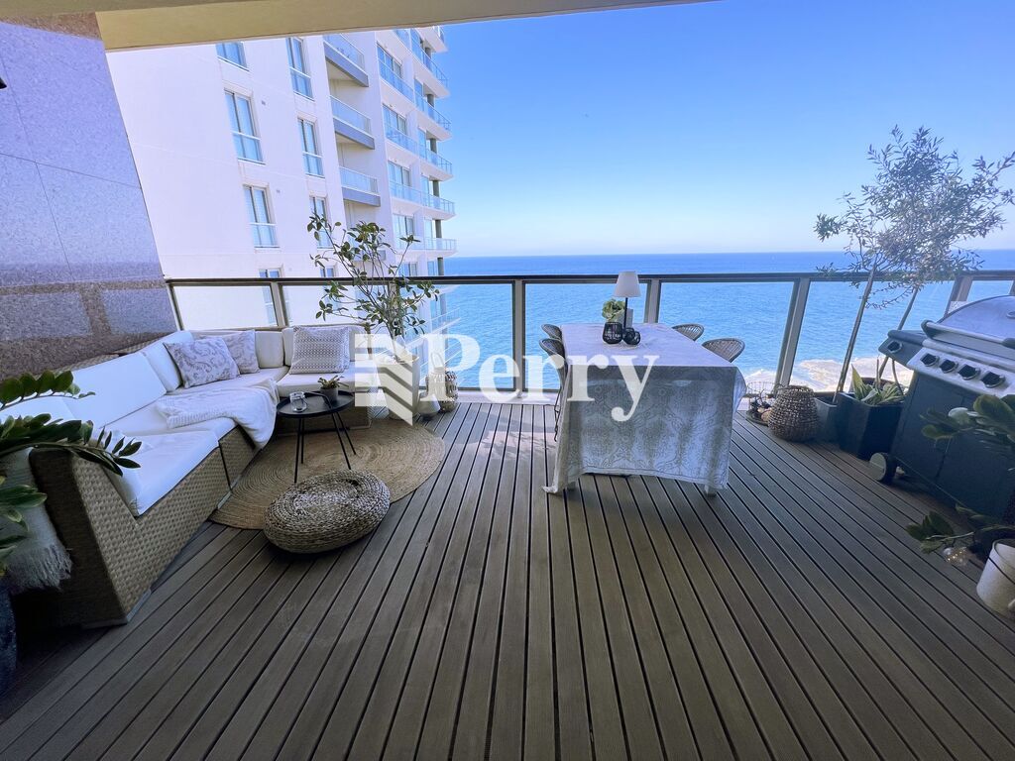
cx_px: 508
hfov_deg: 106.2
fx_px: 381
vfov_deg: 89.9
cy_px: 380
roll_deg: +1.5
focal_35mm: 13
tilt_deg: -17.4
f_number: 1.8
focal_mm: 1.57
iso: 32
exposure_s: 1/352
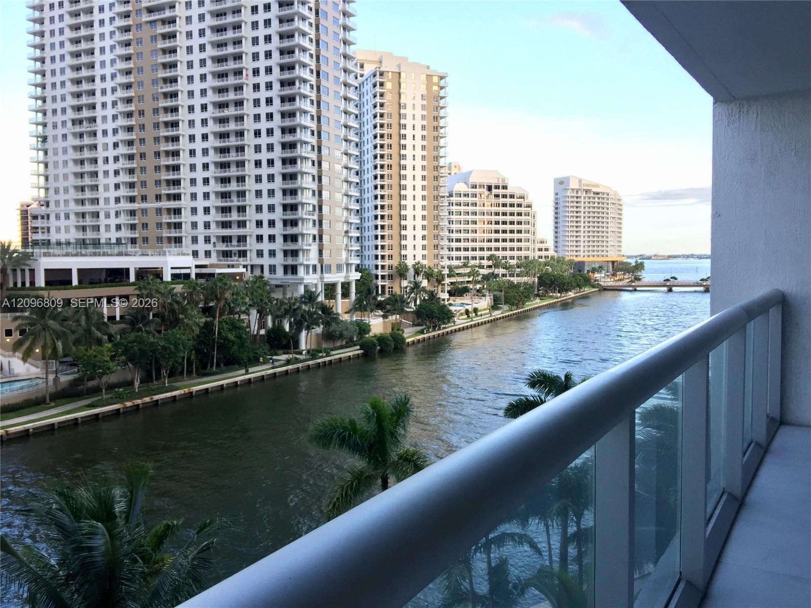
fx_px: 679
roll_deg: -0.7
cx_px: 406
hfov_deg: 61.7
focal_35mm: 29
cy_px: 304
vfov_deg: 48.2
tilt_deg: -1.7
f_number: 2.2
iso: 50
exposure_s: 1/120
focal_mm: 4.15
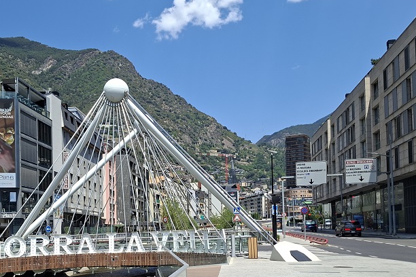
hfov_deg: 47.7
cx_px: 141
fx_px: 462
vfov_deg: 32.6
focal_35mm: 40
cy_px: 215
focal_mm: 5.54
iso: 50
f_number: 1.8
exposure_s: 1/1412
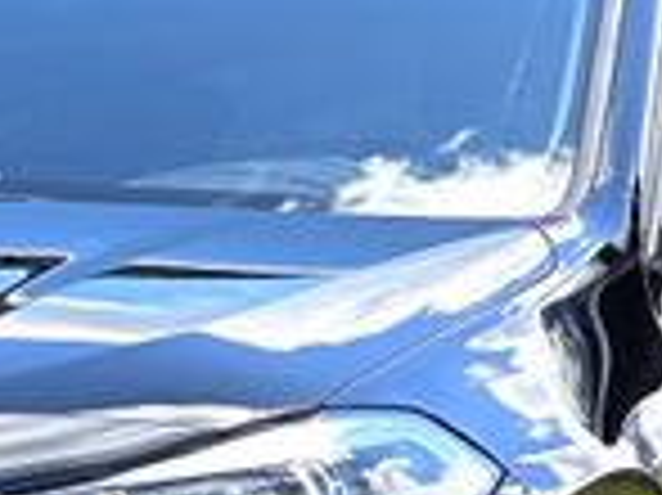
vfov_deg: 3.5
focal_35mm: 420
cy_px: 472
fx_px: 8026
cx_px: -221
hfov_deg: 4.7
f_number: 2.8
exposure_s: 1/161
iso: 32
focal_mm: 9
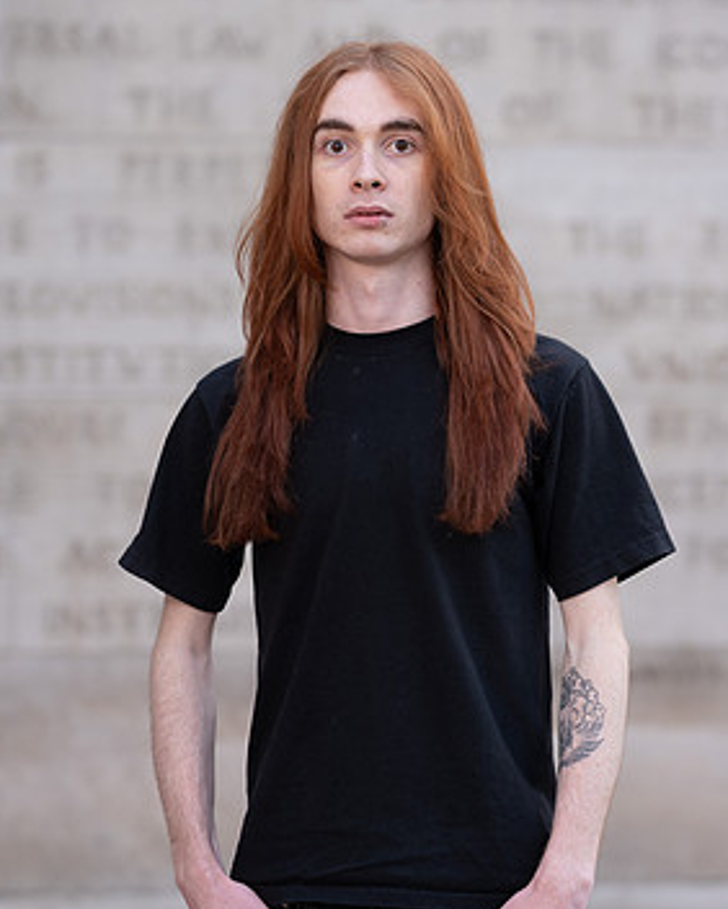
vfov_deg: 18.8
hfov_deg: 15.1
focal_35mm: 102
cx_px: 385
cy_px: 553
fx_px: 2745
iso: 100
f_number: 2.5
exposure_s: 1/100
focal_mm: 85
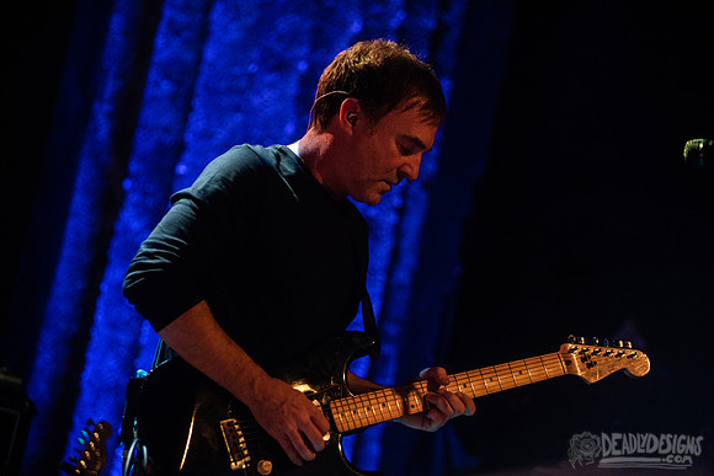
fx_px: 2480
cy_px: 238
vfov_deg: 11.0
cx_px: 357
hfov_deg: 16.4
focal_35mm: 125
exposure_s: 1/320
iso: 3200
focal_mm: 125
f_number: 3.2
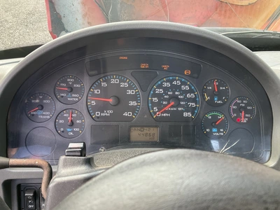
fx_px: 235
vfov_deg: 48.2
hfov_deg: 61.7
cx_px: 140
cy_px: 105
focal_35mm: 29
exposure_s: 1/101
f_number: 1.8
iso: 64
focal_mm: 3
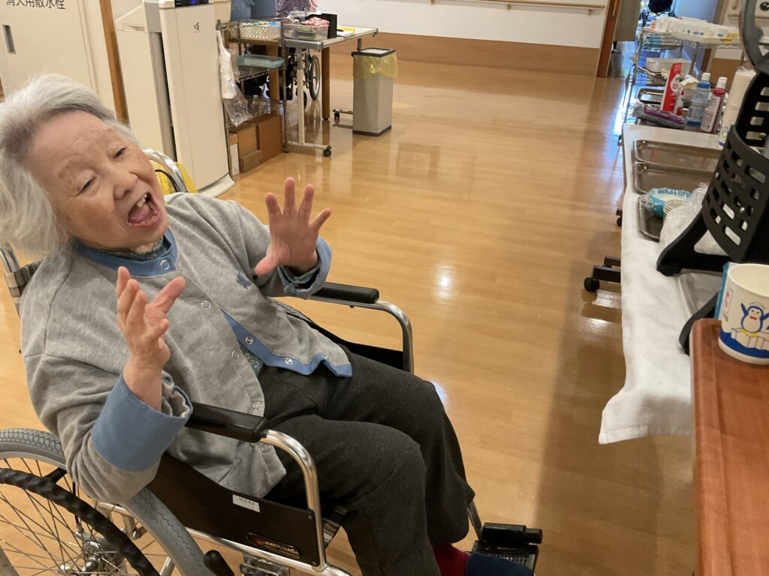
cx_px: 384
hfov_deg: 61.7
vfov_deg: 48.2
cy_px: 288
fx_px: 644
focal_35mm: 29
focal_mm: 3
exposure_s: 1/60
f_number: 1.8
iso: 100
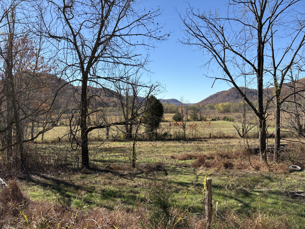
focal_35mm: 26
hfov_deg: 67.3
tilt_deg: -1.8
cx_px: 152
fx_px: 229
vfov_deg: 53.1
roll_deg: +0.9
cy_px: 114
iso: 50
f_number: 1.6
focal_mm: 5.96
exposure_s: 1/2639
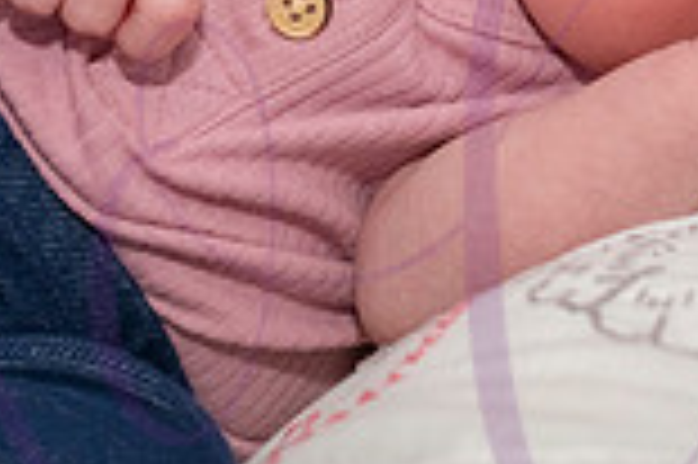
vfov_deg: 7.2
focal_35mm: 187
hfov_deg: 11.0
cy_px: -160
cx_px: 338
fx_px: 3622
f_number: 4
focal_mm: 50
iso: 800
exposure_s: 1/250
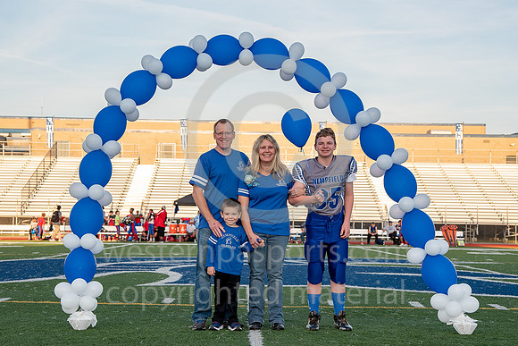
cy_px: 185
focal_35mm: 78
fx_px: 1120
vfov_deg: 17.5
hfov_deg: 26.0
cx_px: 258
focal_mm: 62
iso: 100
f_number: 6.3
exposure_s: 1/125
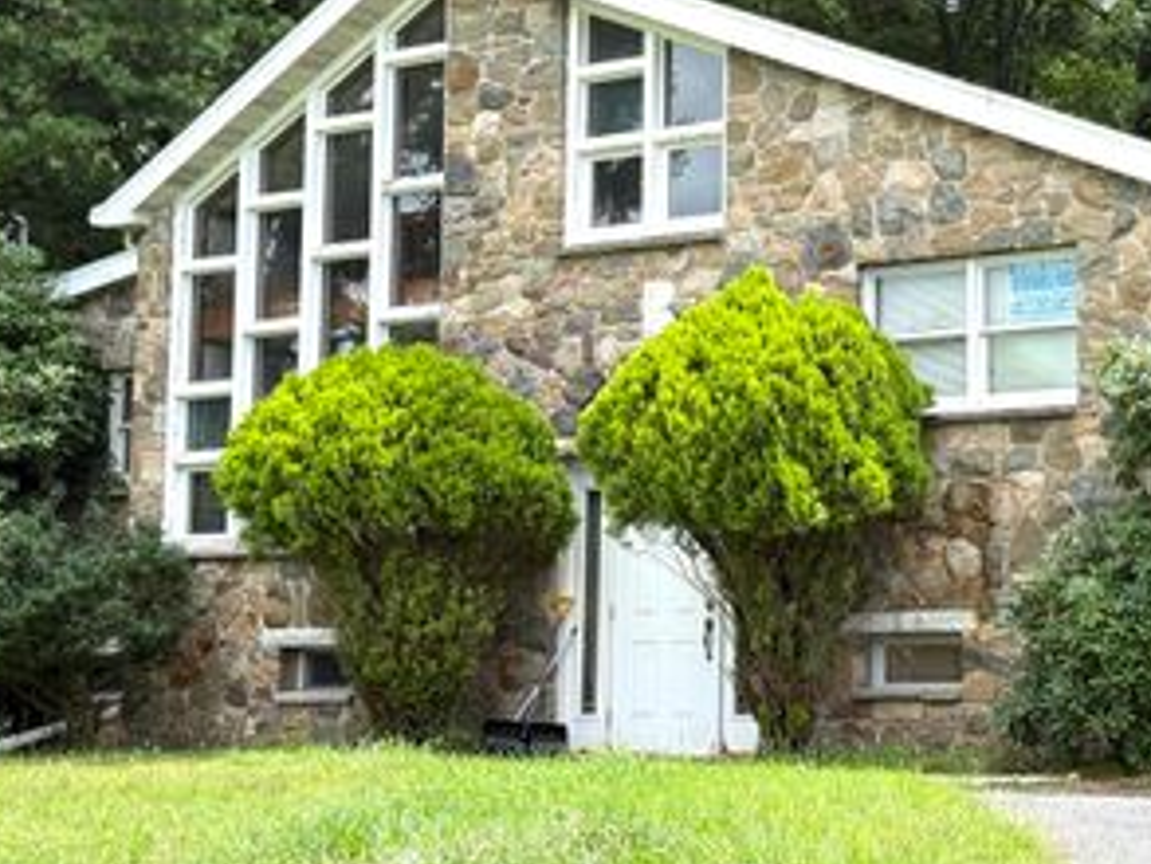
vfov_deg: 18.0
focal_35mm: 82
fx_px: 2728
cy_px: 351
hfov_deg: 23.6
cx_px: 860
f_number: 1.78
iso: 64
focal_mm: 6.76
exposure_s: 1/1838
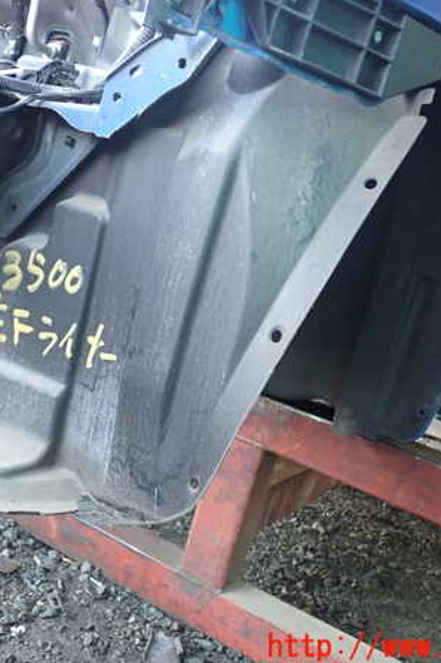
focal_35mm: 42
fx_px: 772
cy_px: 332
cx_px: 157
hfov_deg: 31.7
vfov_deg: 46.4
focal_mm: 5.4
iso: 250
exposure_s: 1/30
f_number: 2.3
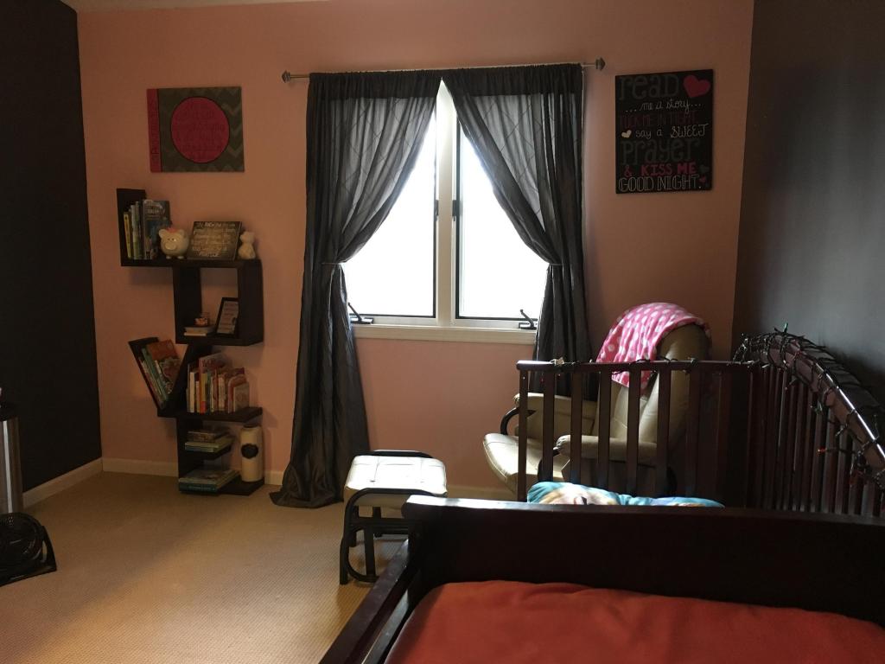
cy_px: 332
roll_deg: -0.1
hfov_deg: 61.7
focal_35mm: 29
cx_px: 442
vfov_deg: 48.2
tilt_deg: -7.6
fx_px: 741
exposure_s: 1/30
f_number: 2.2
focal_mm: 4.15
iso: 200
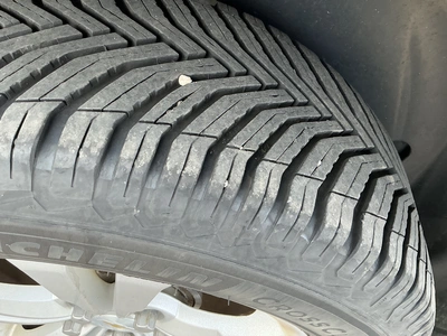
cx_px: 224
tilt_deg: -52.5
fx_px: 362
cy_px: 168
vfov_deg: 49.7
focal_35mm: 28
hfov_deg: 63.4
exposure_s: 1/122
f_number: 1.8
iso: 40
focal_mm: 3
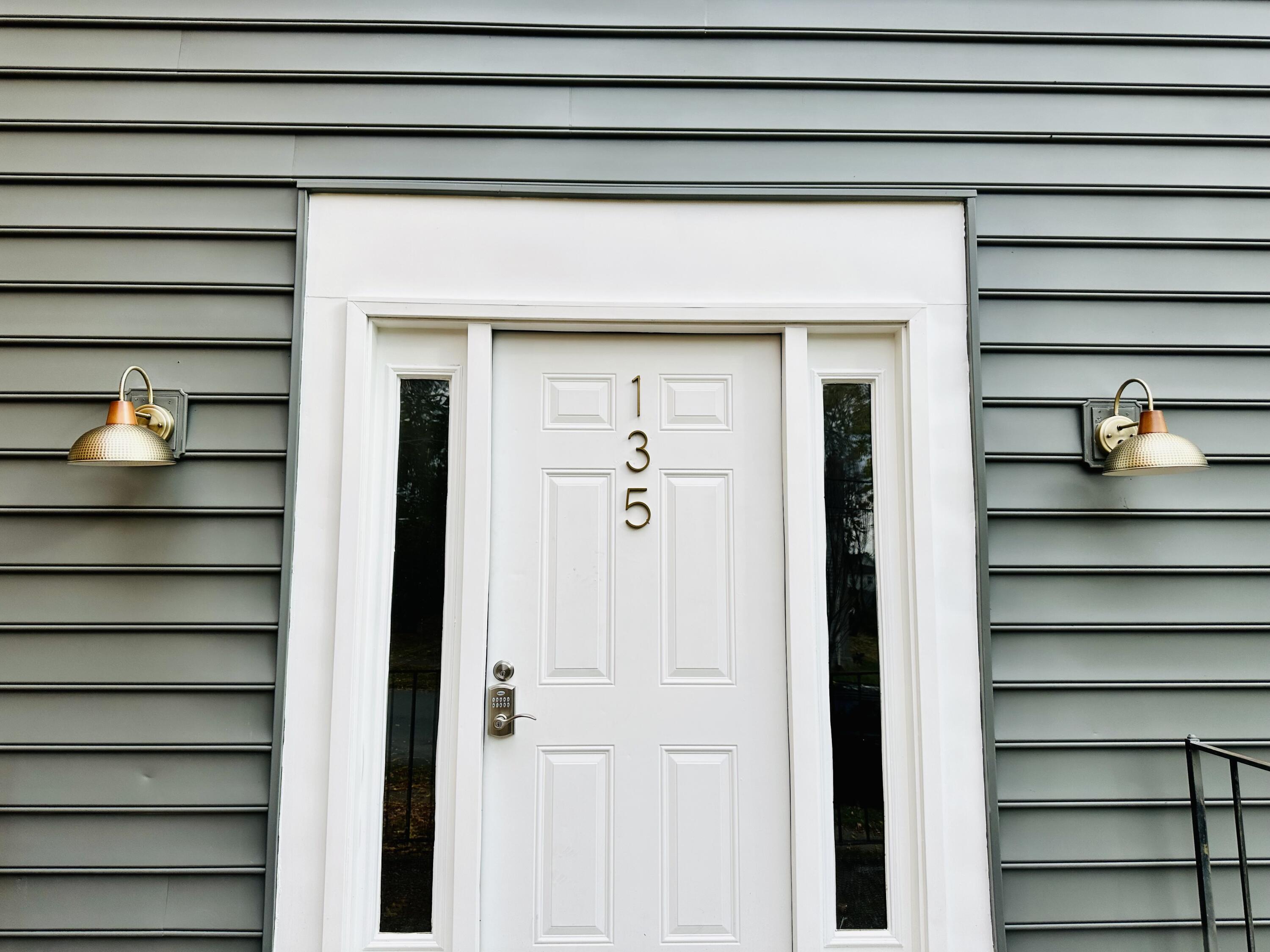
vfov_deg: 56.8
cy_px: 476
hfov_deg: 71.6
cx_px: 635
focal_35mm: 24
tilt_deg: +6.2
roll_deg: -0.1
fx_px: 881
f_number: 1.78
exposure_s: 1/903
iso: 80
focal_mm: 6.86
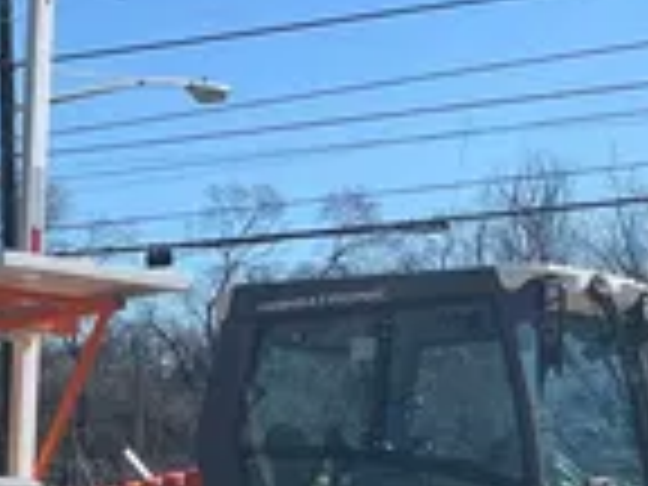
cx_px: -504
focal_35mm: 99
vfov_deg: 14.0
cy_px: 718
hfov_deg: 16.7
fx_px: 1853
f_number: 1.6
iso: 50
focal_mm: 5.1
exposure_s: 1/2410
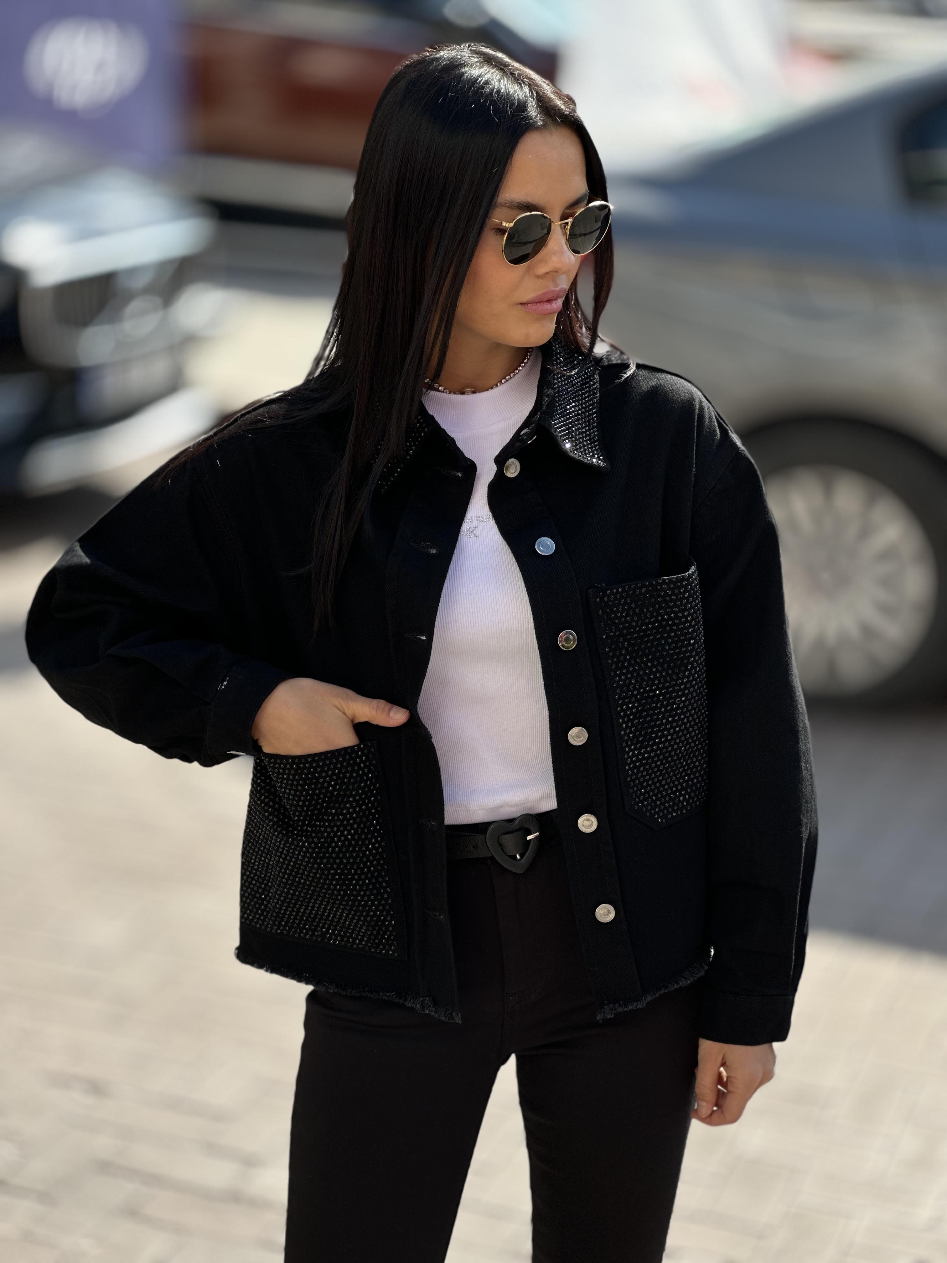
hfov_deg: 19.1
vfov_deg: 25.3
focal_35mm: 77
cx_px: 474
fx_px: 2809
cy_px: 632
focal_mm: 9
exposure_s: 1/183
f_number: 2.8
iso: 32
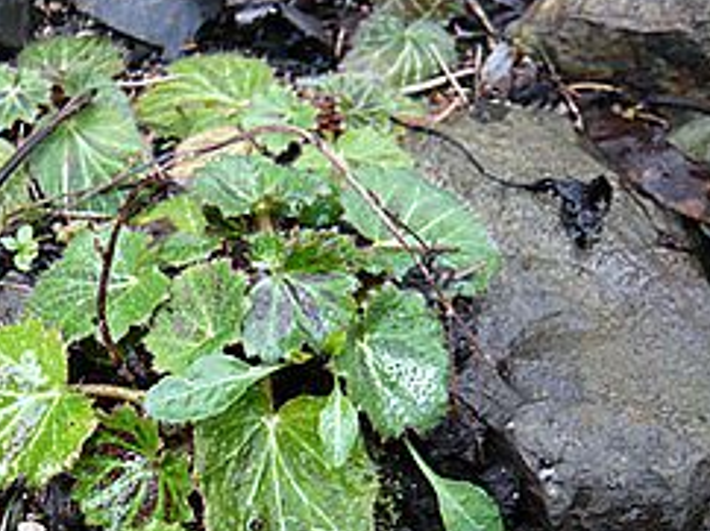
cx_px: 246
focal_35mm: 44
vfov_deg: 32.4
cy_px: 374
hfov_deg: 42.5
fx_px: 902
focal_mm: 4.6
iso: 200
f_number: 2.8
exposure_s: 1/30
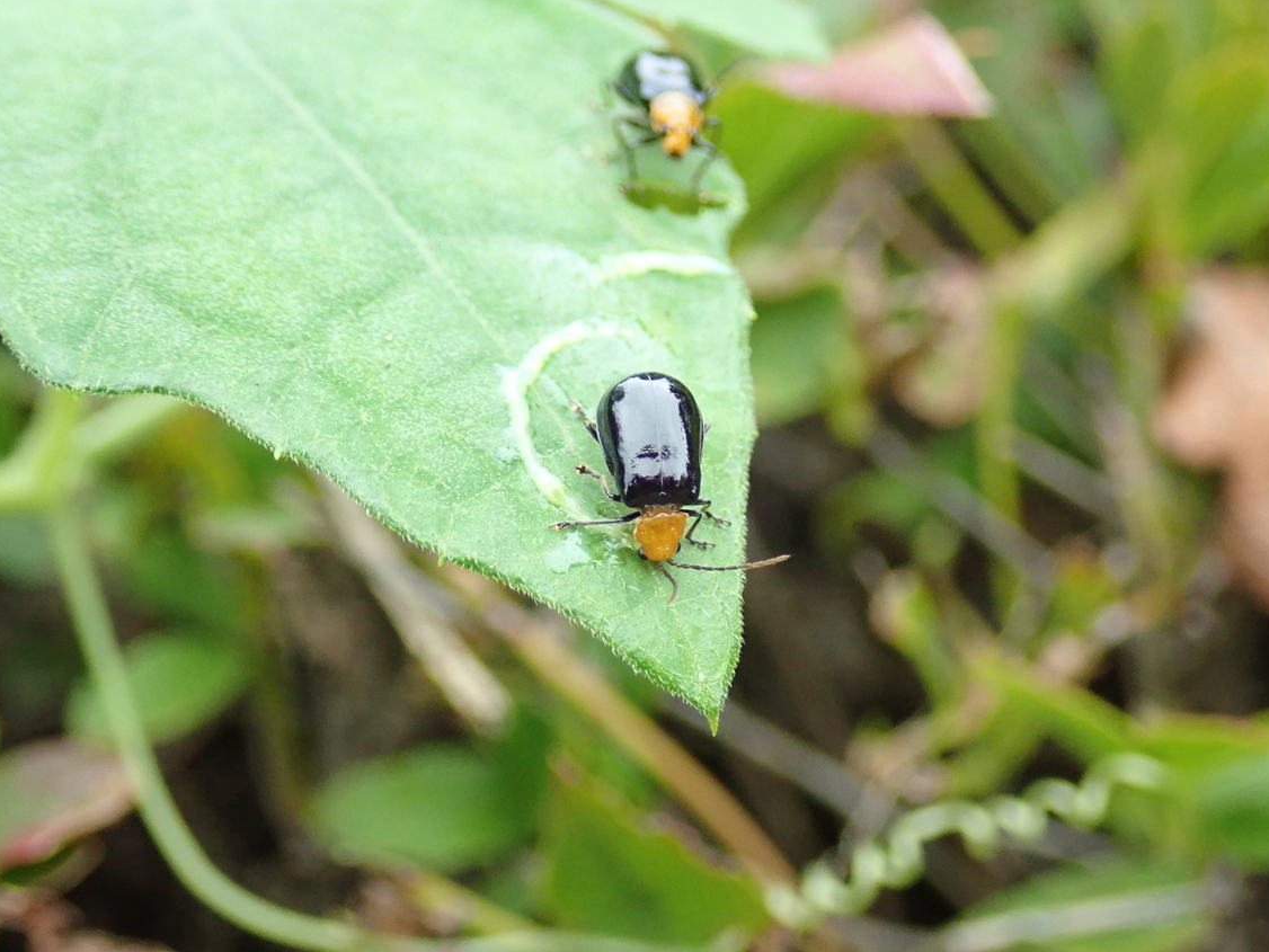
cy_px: 469
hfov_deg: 29.8
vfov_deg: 22.6
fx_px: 2383
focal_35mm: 65
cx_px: 654
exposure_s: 1/160
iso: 800
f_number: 3.6
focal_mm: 11.01
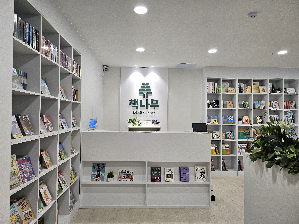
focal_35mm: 24
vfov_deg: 56.8
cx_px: 150
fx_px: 207
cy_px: 112
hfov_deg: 71.6
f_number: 1.8
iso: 125
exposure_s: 1/120
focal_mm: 5
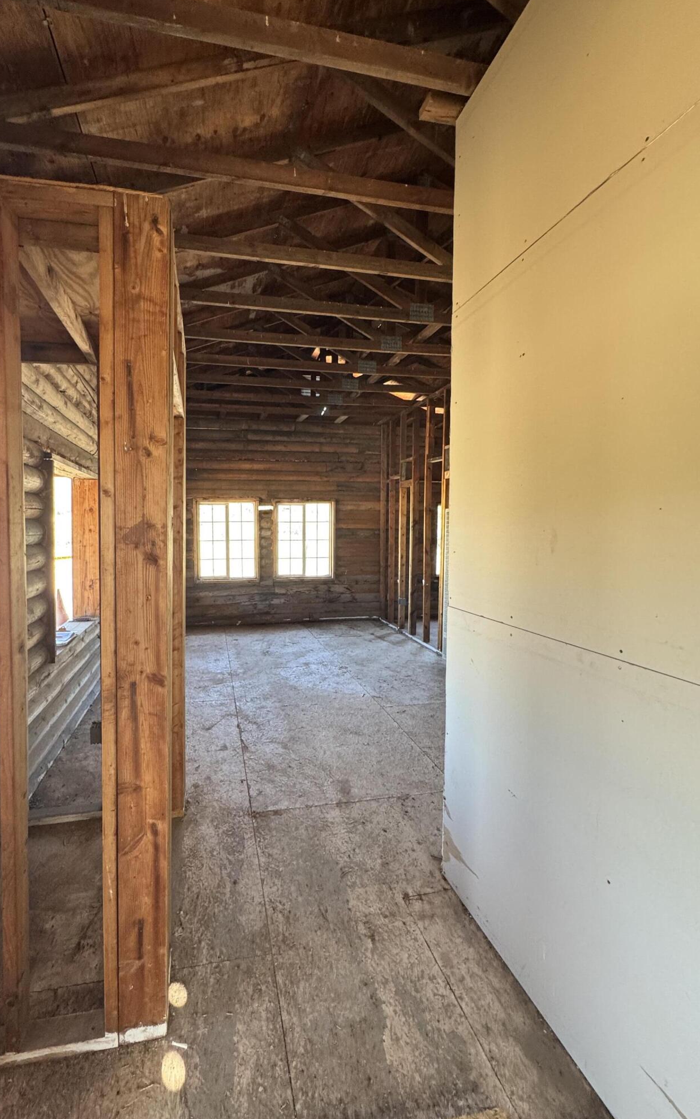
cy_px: 557
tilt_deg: -3.9
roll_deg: +0.3
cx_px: 291
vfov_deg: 101.5
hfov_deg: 74.2
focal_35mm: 15
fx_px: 458
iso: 250
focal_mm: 2.22
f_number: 2.2
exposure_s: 1/99
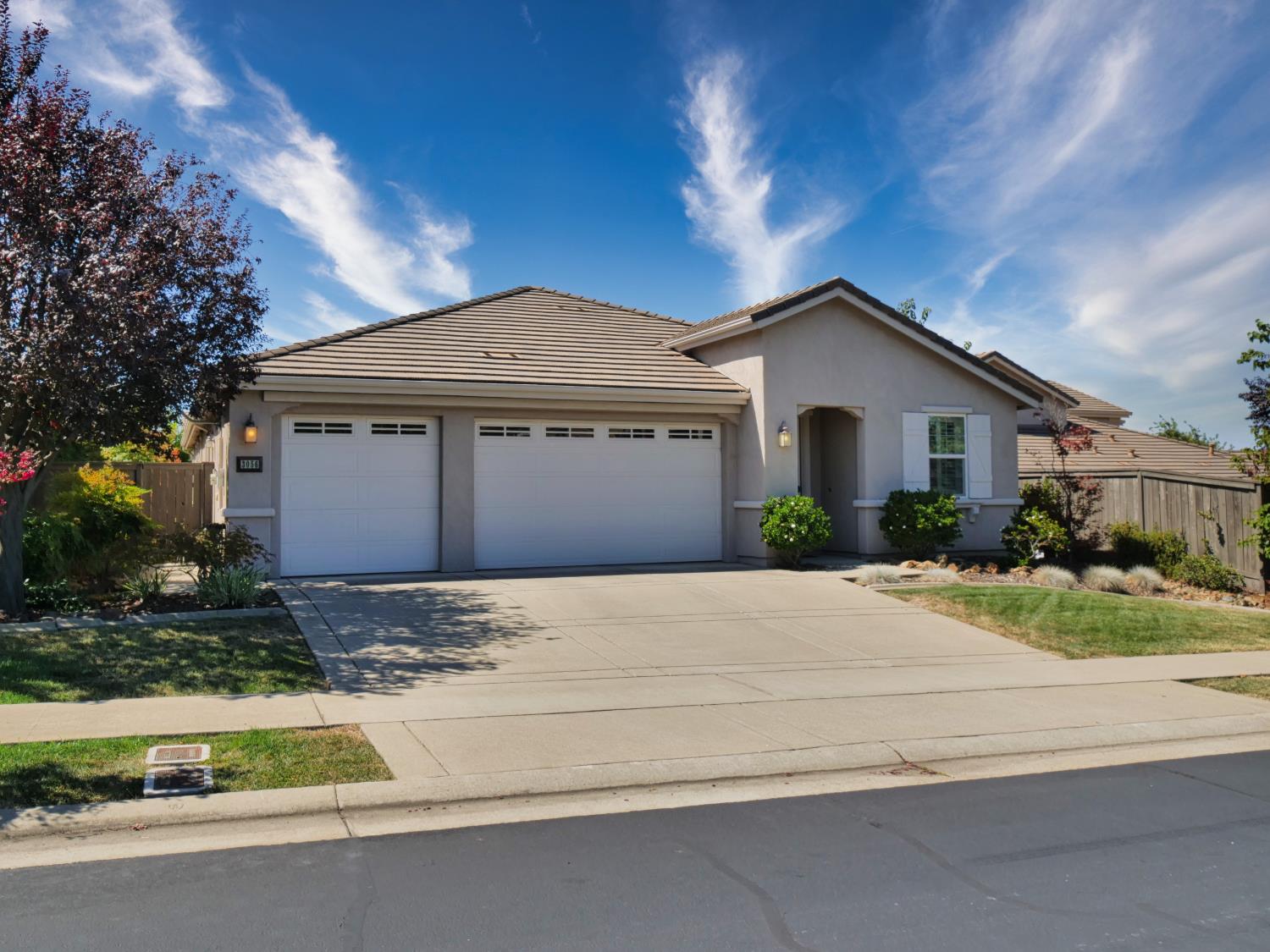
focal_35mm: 28
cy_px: 476
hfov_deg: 63.4
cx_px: 635
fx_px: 1027
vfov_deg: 49.7
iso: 100
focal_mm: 14
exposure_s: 1/250
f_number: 9
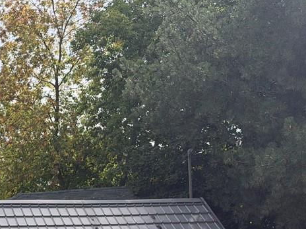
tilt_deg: +3.3
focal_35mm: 106
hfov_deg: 18.3
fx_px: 937
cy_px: 207
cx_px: 33
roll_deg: +2.1
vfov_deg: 13.8
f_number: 1.78
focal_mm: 6.76
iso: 80
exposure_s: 1/4098
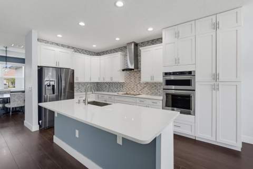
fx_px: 113
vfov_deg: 73.9
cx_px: 126
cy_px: 84
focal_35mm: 16
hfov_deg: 96.7
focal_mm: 16
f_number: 4.5
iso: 800
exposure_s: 1/80
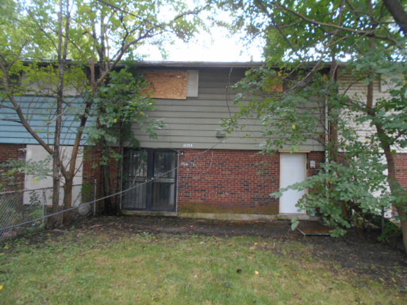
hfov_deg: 67.3
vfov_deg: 53.1
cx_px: 204
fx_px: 306
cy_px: 152
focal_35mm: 26
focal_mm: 4.6
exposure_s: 1/30
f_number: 3.2
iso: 400
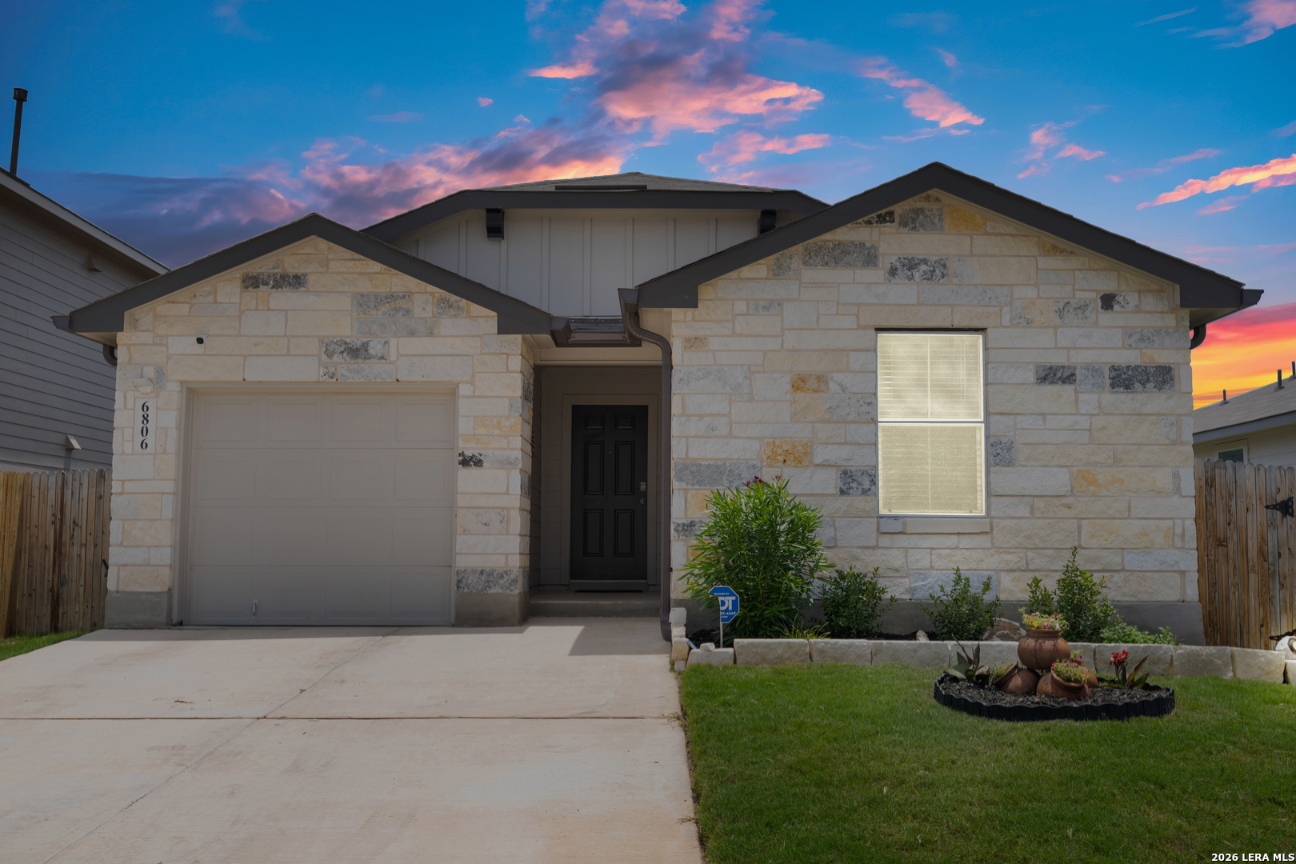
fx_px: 1188
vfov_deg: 40.0
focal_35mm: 33
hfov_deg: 57.2
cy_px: 432
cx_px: 648
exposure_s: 1/1250
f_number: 5.6
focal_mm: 33
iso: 320
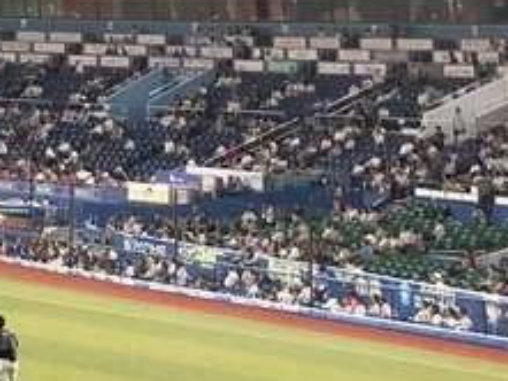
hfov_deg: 11.5
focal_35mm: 152
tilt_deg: +8.9
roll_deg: -4.6
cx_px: -568
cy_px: -301
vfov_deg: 9.3
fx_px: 2232
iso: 40
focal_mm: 4
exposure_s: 1/30
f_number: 1.8
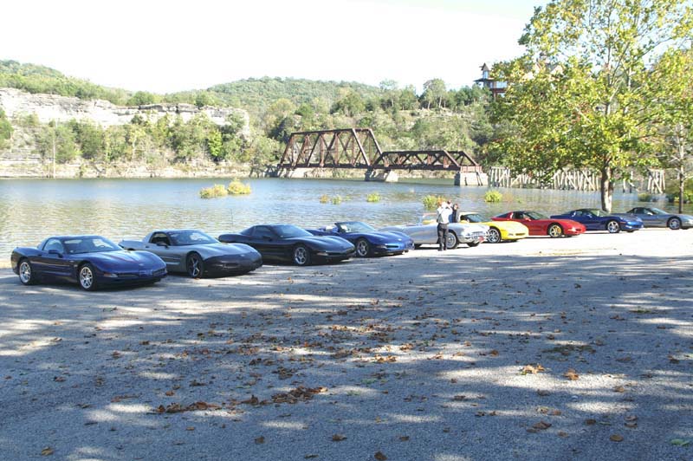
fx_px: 692
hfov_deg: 53.2
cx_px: 346
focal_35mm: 36
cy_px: 230
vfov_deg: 36.8
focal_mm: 24
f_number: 5.6
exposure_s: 1/90
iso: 100
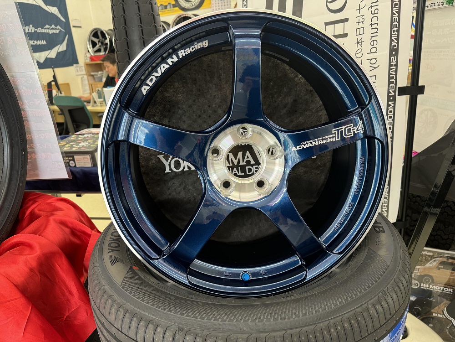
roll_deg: +4.0
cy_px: 171
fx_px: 315
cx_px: 228
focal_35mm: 24
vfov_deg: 56.8
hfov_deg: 71.6
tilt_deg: -20.4
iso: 100
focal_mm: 6.76
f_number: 1.78
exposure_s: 1/100
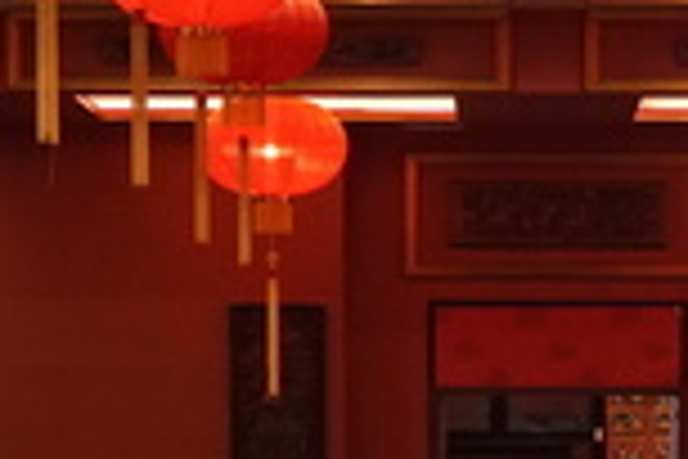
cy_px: 988
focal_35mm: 219
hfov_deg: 9.4
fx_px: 4185
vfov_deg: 6.1
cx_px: 571
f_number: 5.6
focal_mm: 42
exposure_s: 1/80
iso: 1250
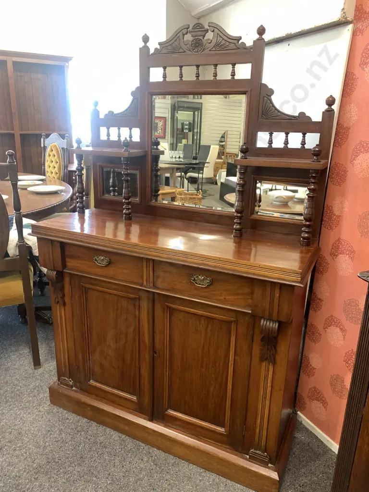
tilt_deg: -16.7
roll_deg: -2.2
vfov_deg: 67.3
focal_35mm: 26
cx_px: 184
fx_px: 370
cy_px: 246
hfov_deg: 53.1
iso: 100
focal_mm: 4.25
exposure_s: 1/50
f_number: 1.8
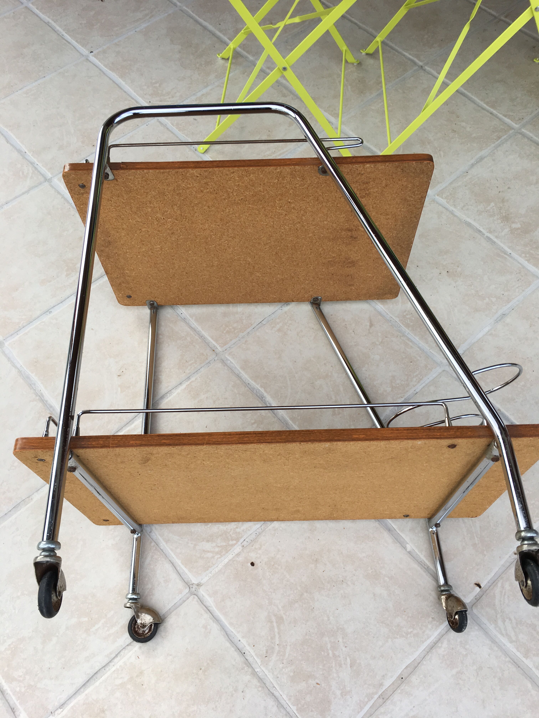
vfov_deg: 61.7
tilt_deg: -60.2
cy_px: 359
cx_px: 270
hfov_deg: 48.2
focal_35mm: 29
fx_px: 602
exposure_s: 1/469
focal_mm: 4.15
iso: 25
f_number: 2.2
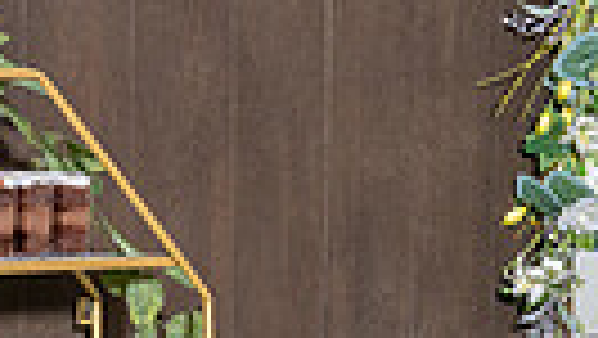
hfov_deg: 11.2
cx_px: 914
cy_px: 534
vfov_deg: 6.5
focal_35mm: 184
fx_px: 2919
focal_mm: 38
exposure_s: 1/160
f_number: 6.3
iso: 200
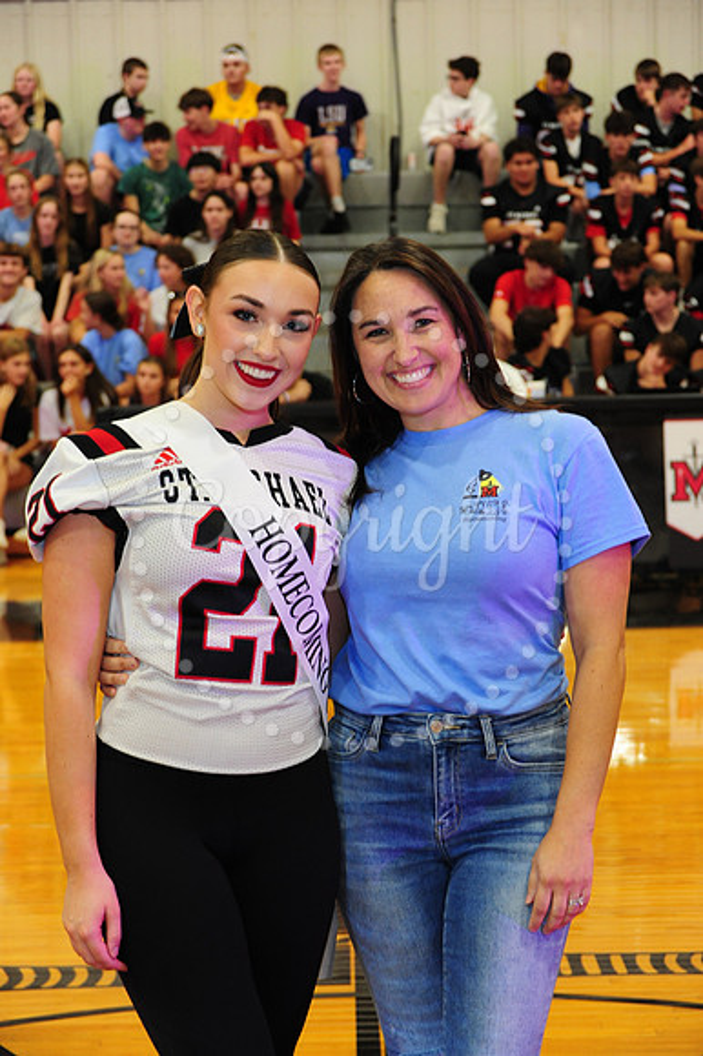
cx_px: 352
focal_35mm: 75
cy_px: 528
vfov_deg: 27.0
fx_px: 2199
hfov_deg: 18.2
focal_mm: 75
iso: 2000
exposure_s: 1/60
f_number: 7.1
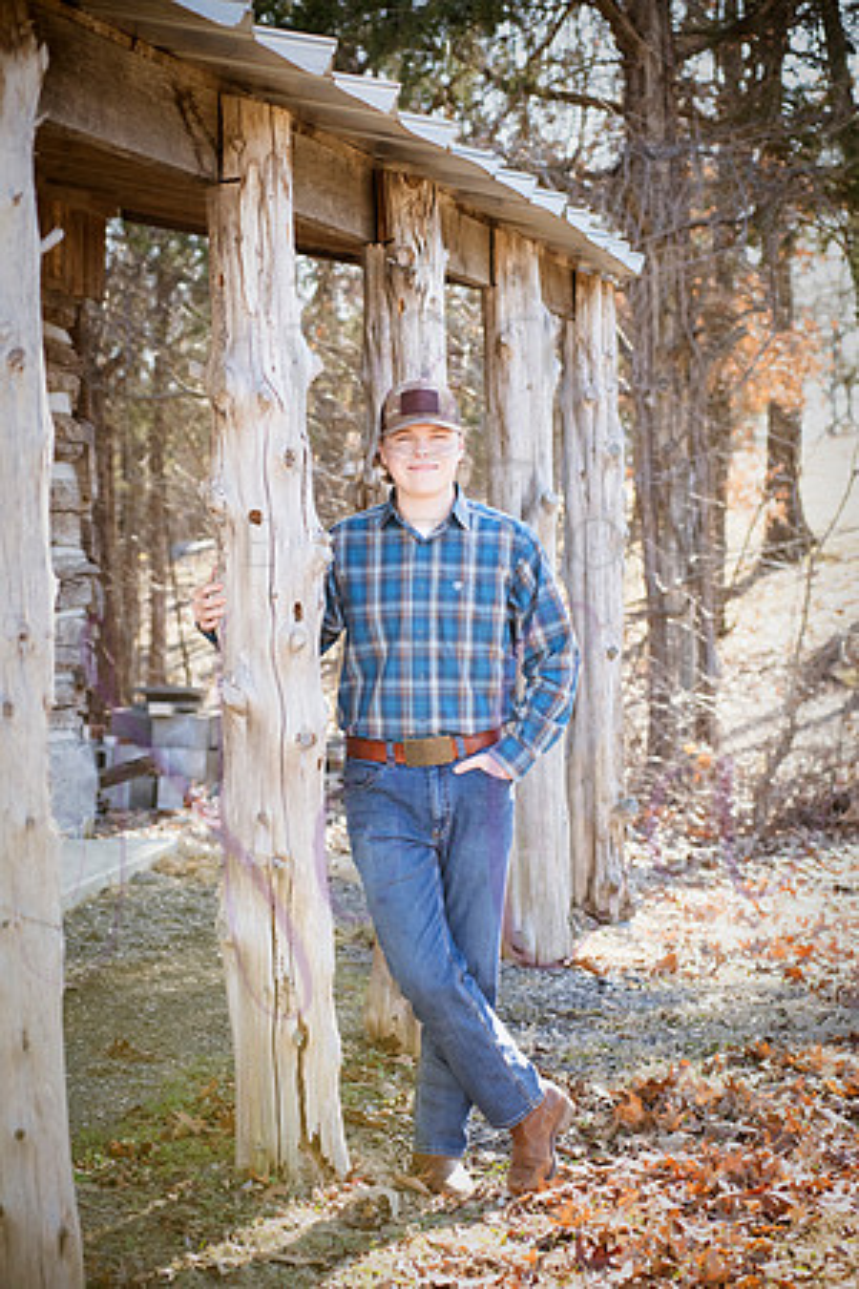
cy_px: 644
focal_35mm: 80
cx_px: 430
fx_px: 2863
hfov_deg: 17.1
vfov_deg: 25.4
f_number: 5.6
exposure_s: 1/800
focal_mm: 80
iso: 800
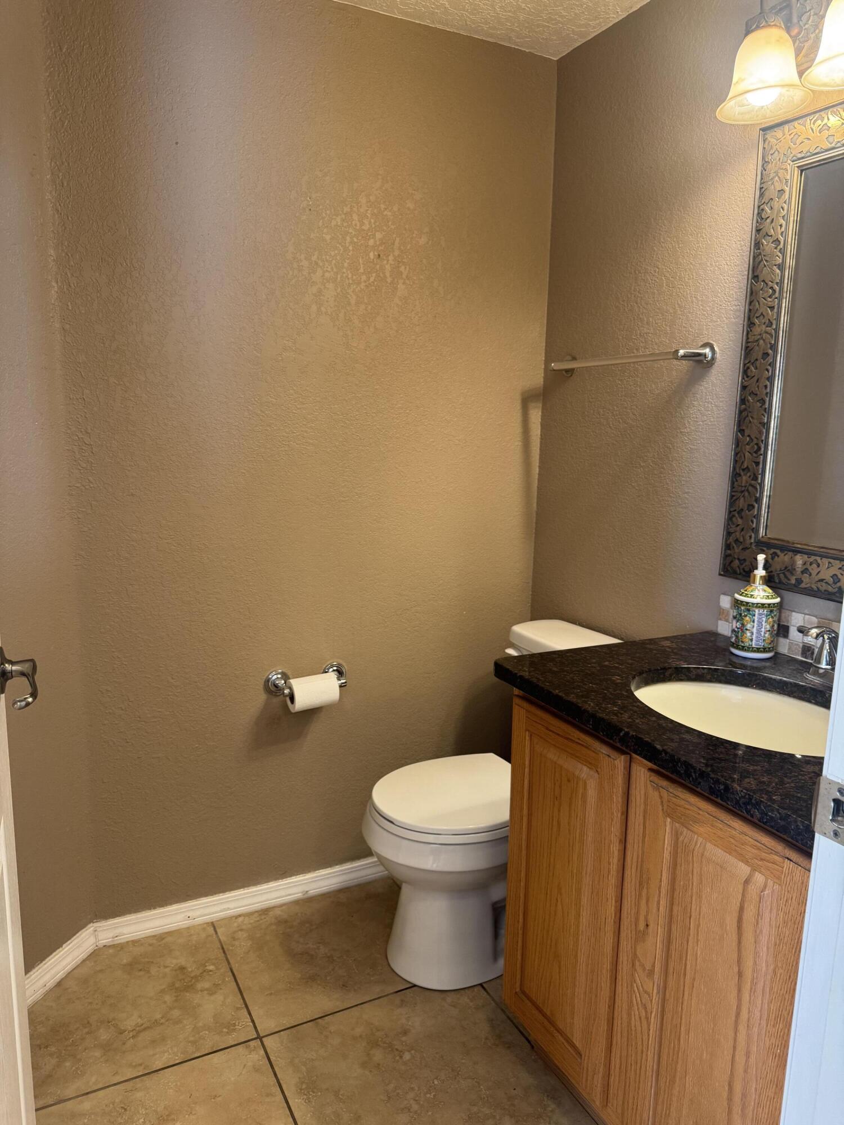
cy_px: 562
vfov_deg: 71.6
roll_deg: +0.2
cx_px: 422
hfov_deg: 56.8
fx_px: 780
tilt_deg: -10.7
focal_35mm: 24
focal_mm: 6.76
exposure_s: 1/60
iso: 250
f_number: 1.78
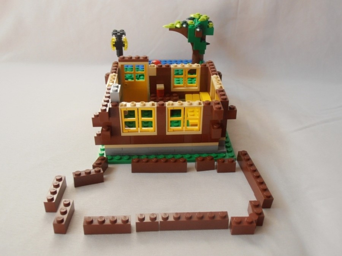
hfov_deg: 50.1
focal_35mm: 37
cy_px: 128
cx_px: 171
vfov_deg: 38.7
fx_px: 366
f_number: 3.9
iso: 80
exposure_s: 1/50
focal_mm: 6.61
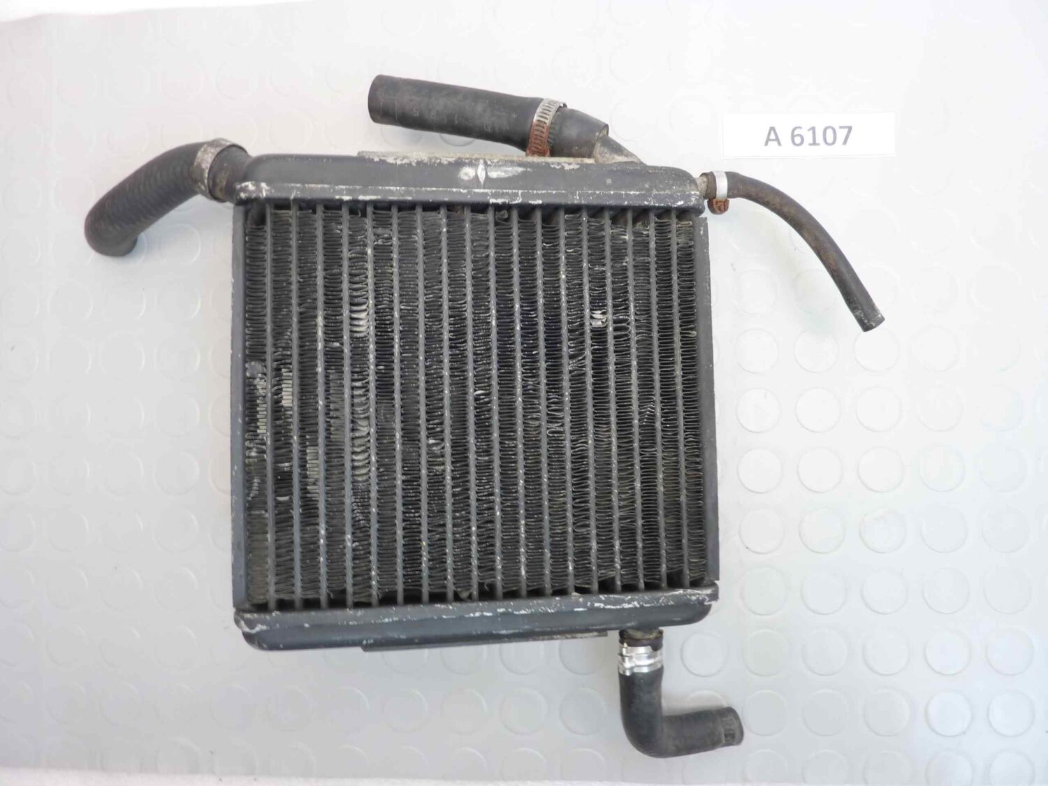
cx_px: 524
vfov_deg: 54.9
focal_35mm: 25
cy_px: 393
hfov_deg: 69.4
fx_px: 757
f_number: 3.3
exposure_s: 1/8
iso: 125
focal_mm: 4.1
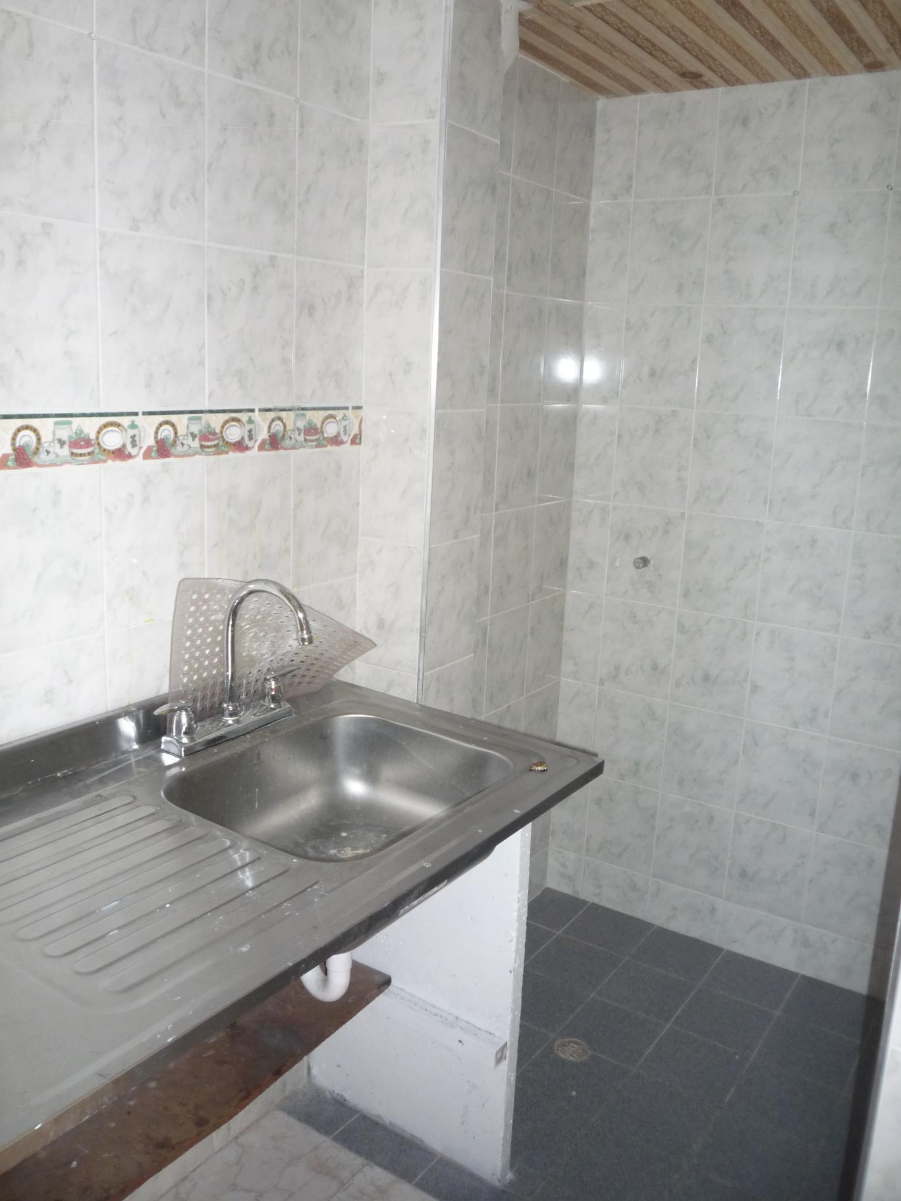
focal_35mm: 30
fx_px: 1041
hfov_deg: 46.8
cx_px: 450
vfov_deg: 60.0
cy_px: 600
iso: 200
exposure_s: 1/30
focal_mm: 5.2
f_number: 3.3
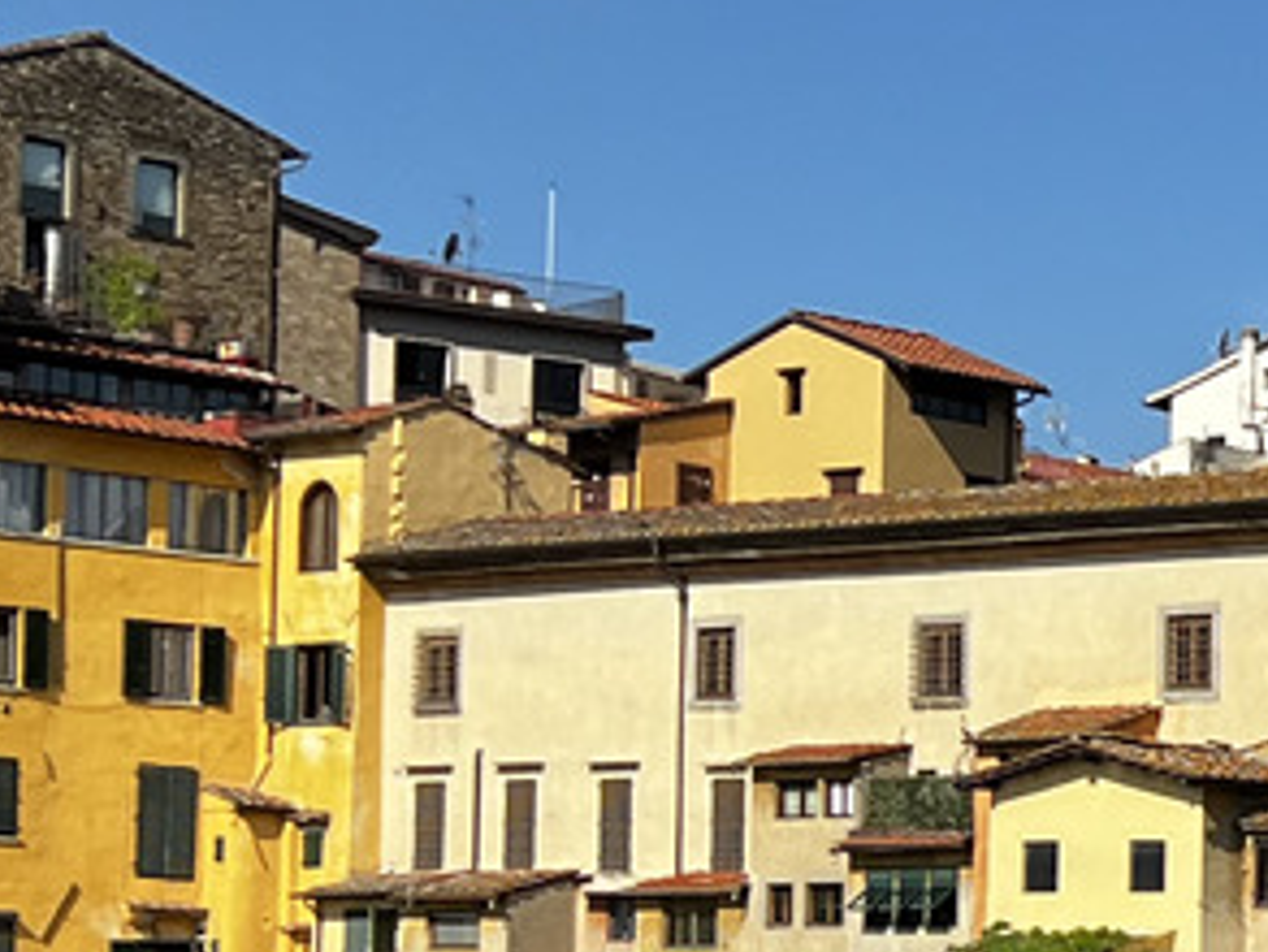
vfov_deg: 10.3
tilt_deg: +0.3
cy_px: 1060
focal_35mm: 142
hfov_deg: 13.0
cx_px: 2021
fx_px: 5204
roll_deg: -1.0
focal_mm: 5.7
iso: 50
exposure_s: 1/5076
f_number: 1.5
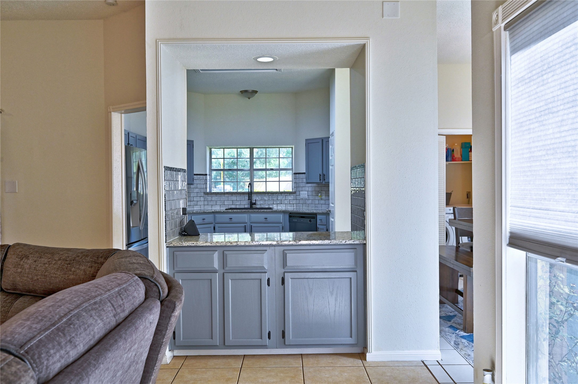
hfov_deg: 62.0
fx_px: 481
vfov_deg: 43.5
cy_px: 192
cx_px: 289
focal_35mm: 30
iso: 400
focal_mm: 30
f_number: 8
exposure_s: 1/25
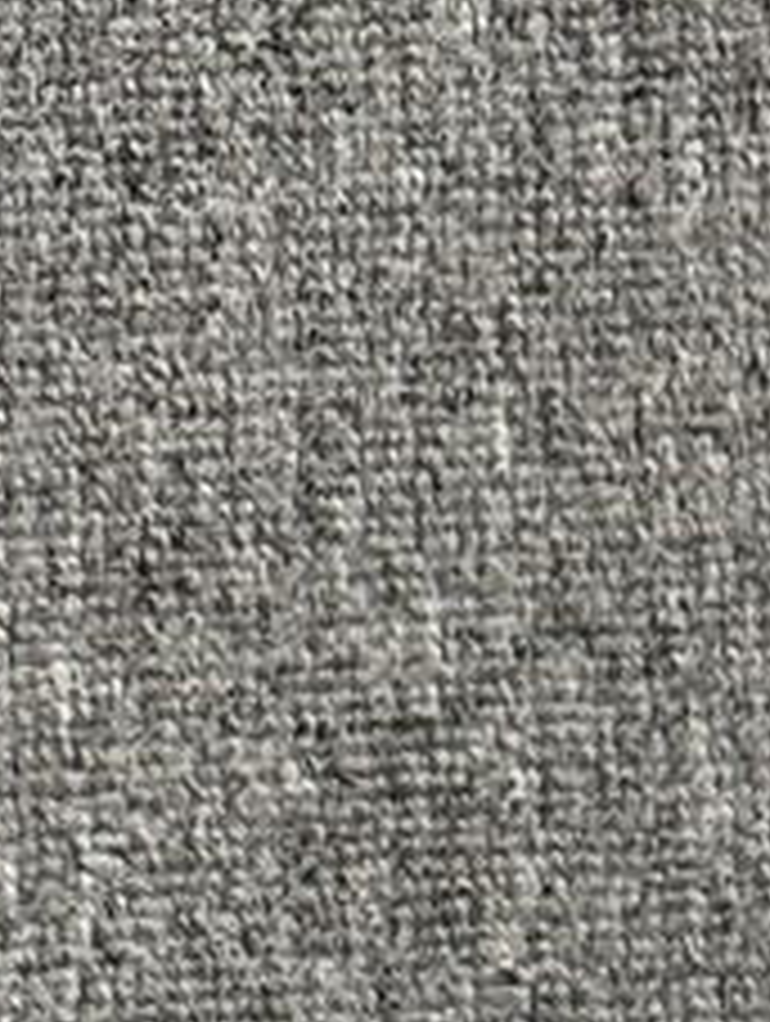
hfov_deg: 8.8
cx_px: 1936
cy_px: 2553
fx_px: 4495
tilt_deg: -85.8
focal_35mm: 152
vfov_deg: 10.8
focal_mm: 6.76
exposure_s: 1/50
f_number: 1.78
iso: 200
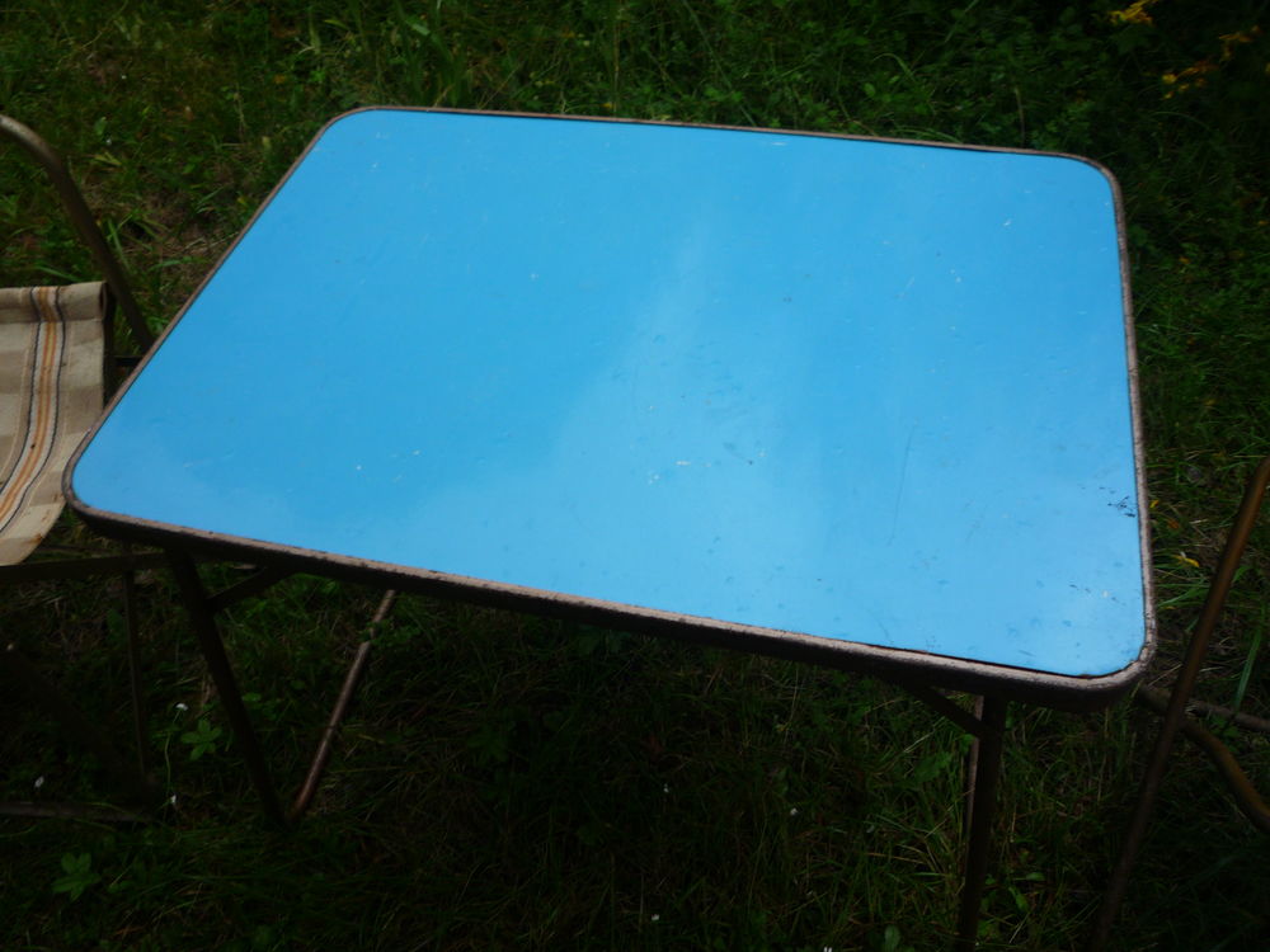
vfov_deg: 46.8
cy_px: 476
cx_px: 635
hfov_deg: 60.0
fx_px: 1101
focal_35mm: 30
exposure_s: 1/30
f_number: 3.3
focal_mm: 5.2
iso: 125
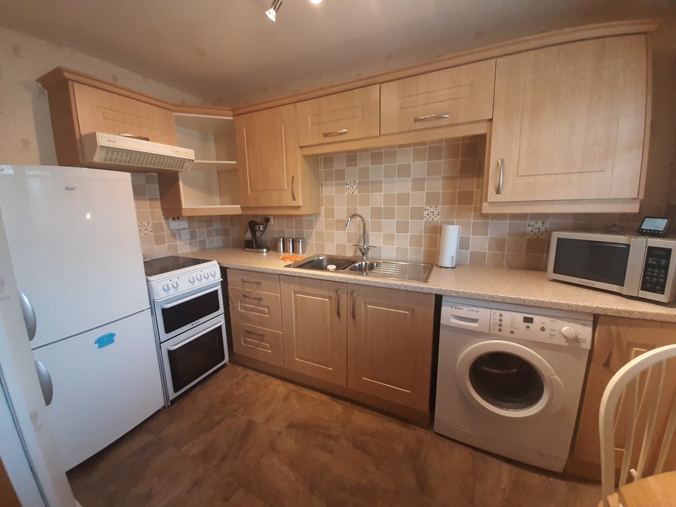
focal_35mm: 13
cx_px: 338
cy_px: 254
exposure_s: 1/33
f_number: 2.2
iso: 200
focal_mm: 1.42
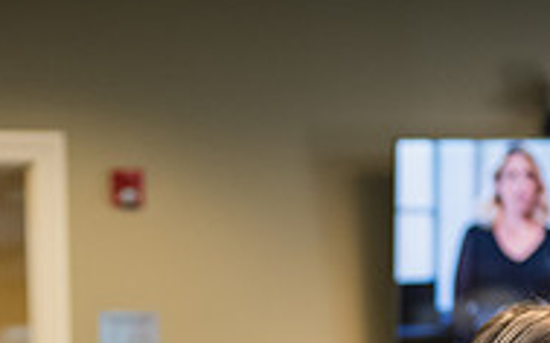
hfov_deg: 13.9
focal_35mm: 150
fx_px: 2248
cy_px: 478
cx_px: 102
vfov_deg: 8.6
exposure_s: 1/200
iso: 1250
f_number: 2.8
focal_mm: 48
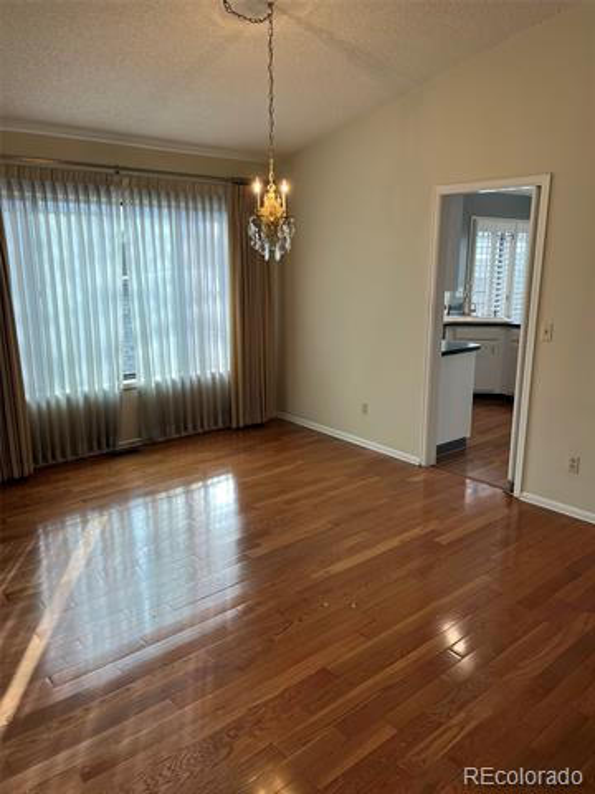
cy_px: 397
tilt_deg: -12.5
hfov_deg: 53.1
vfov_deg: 67.3
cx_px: 298
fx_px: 596
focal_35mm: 26
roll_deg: +2.7
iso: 40
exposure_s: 1/142
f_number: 1.6
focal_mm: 5.1
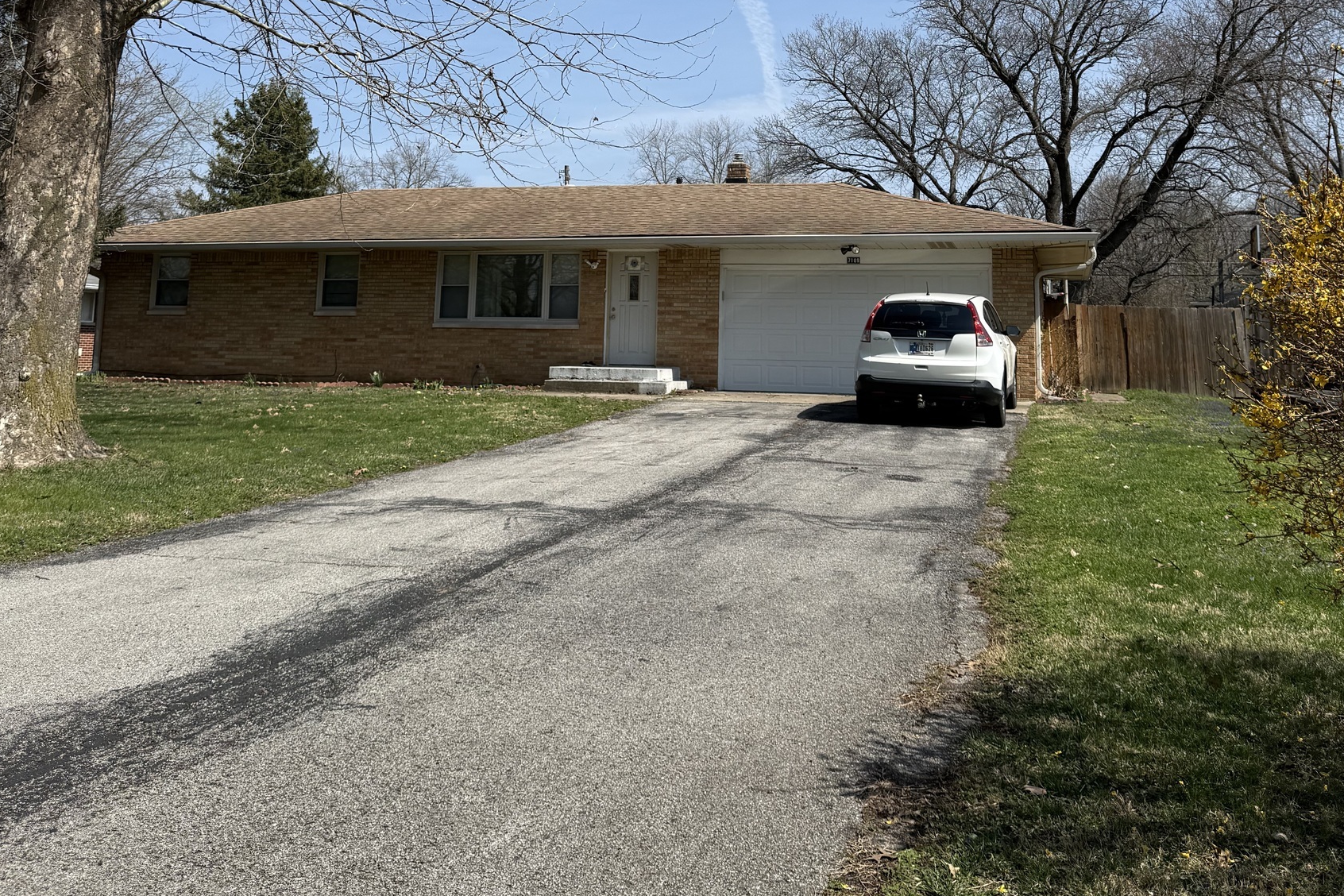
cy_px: 164
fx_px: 1269
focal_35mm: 34
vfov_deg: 37.3
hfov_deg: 55.8
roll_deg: -1.8
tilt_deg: +9.0
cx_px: 675
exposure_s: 1/4975
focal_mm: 6.76
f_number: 1.78
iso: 80
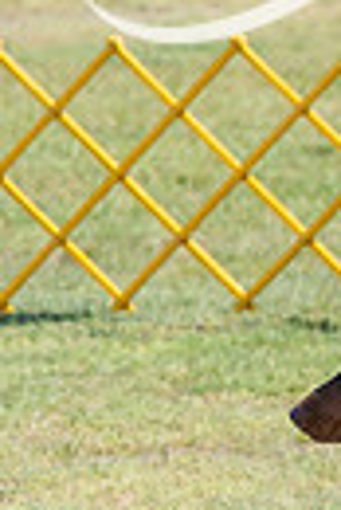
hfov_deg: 2.0
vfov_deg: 3.0
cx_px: 682
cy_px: 126
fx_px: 9706
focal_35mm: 685
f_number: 6.3
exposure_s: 1/1250
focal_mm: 132
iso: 400
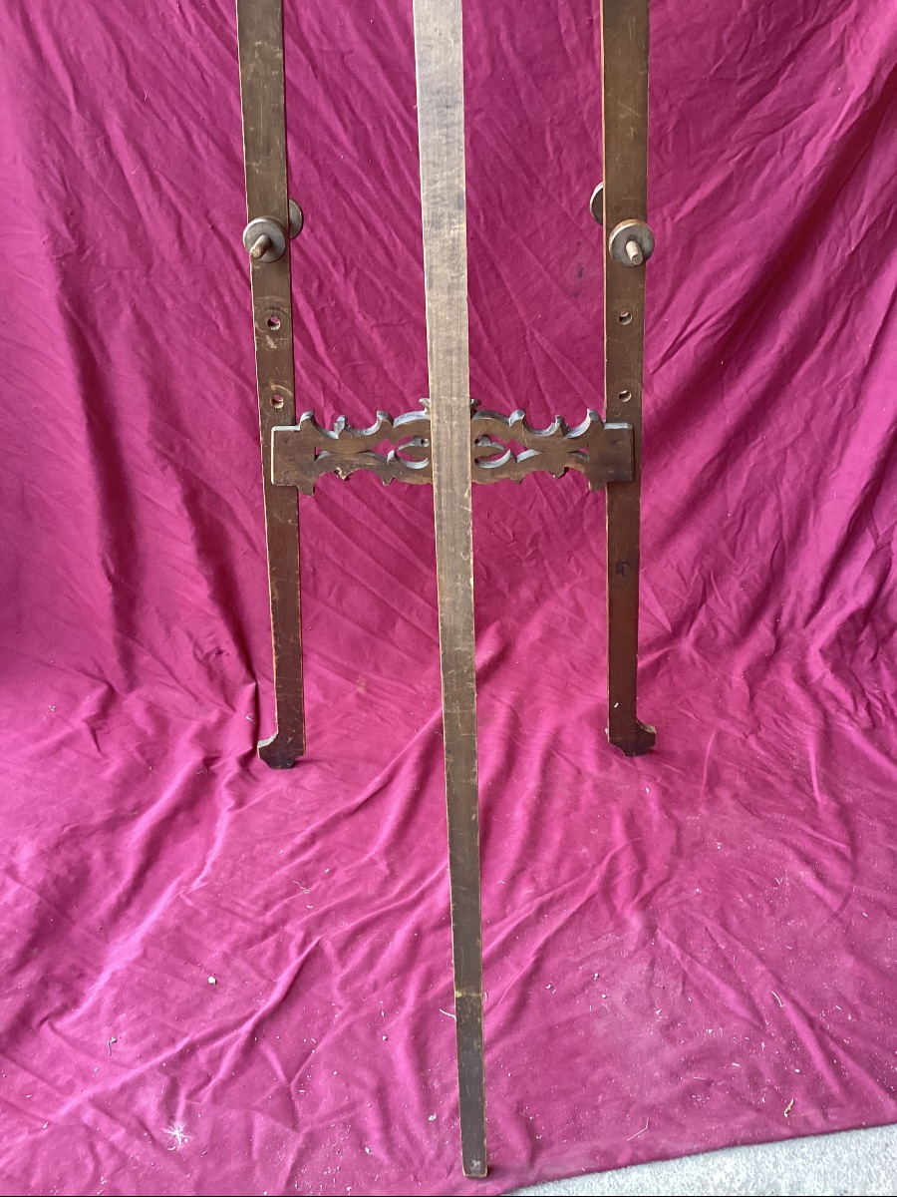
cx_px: 448
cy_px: 598
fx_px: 1071
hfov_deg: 45.4
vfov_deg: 58.4
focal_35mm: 31
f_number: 2.4
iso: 200
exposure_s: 1/50
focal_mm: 3.3
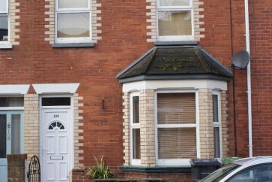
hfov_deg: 33.9
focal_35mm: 59
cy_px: 98
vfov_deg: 23.0
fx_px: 446
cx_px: 120
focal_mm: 30
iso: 100
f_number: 9
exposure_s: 1/80
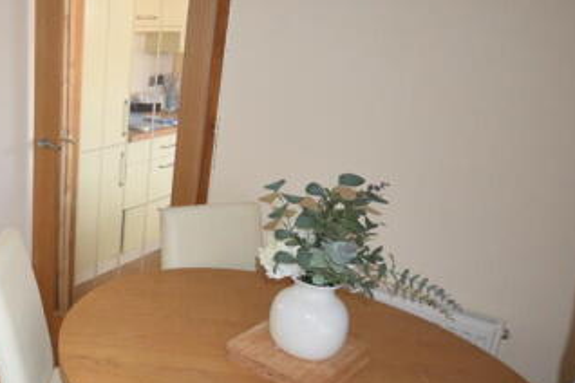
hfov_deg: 46.3
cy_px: 207
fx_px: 544
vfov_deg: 38.8
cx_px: -6
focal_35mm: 34
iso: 800
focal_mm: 11
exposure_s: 1/100
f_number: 5
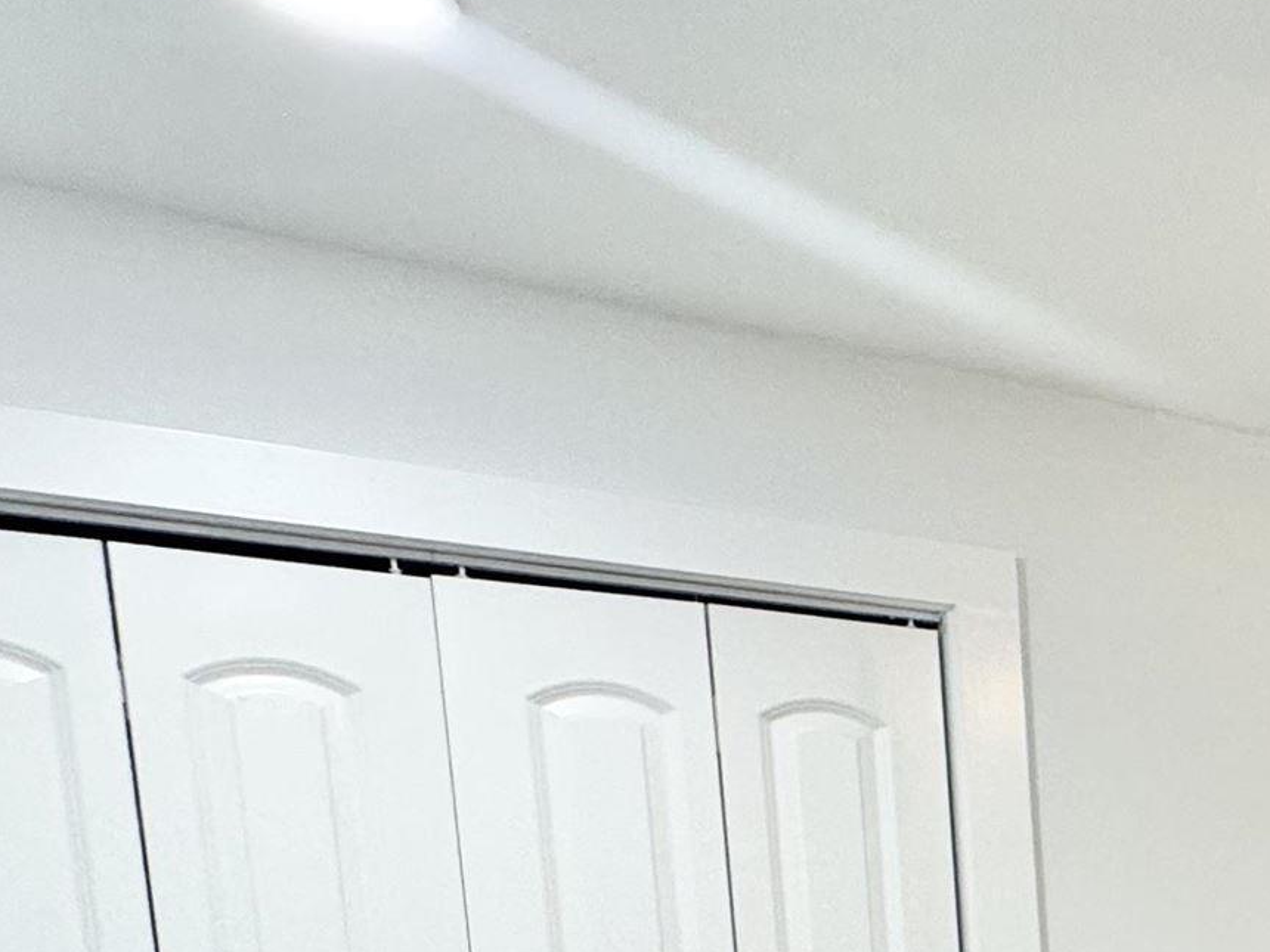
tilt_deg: -8.4
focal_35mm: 50
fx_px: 1834
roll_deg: +0.0
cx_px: 1901
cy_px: 1206
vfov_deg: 25.4
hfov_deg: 27.0
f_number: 2.2
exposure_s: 1/120
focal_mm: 2.22
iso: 200
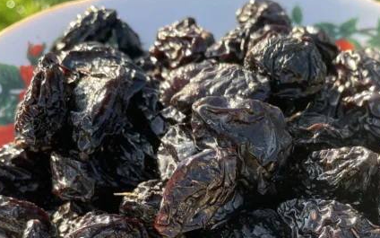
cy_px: 238
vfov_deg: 23.8
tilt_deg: -55.4
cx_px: 260
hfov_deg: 38.3
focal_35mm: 52
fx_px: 539
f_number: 1.6
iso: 32
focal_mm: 4.2
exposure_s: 1/272
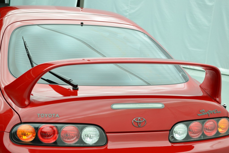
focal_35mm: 72
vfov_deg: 18.9
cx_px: 114
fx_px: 458
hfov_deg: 28.1
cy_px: 76
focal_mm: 48
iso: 400
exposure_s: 1/20
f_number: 6.3
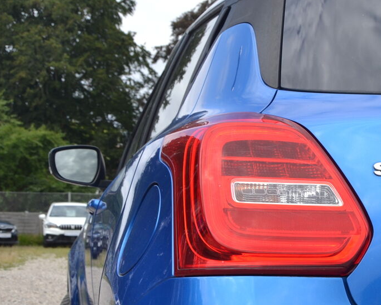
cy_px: 275
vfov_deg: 17.4
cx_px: 459
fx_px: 981
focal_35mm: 87
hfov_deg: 20.5
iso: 100
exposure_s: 1/200
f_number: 7.1
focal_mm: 22
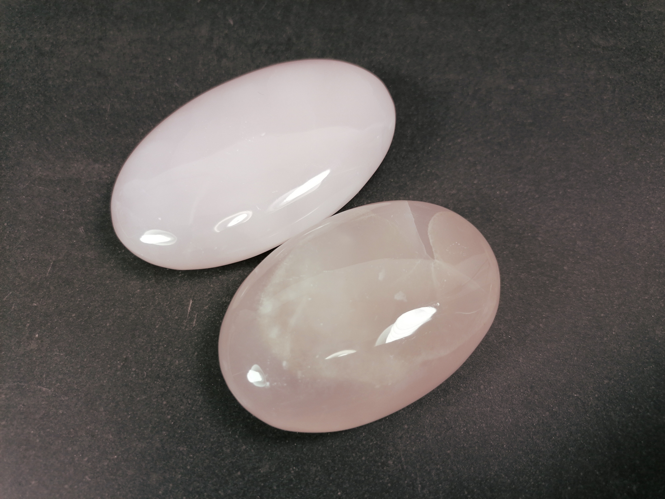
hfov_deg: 65.3
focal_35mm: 27
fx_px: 519
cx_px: 332
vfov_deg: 51.4
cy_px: 250
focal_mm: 4.75
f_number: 1.8
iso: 50
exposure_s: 1/142
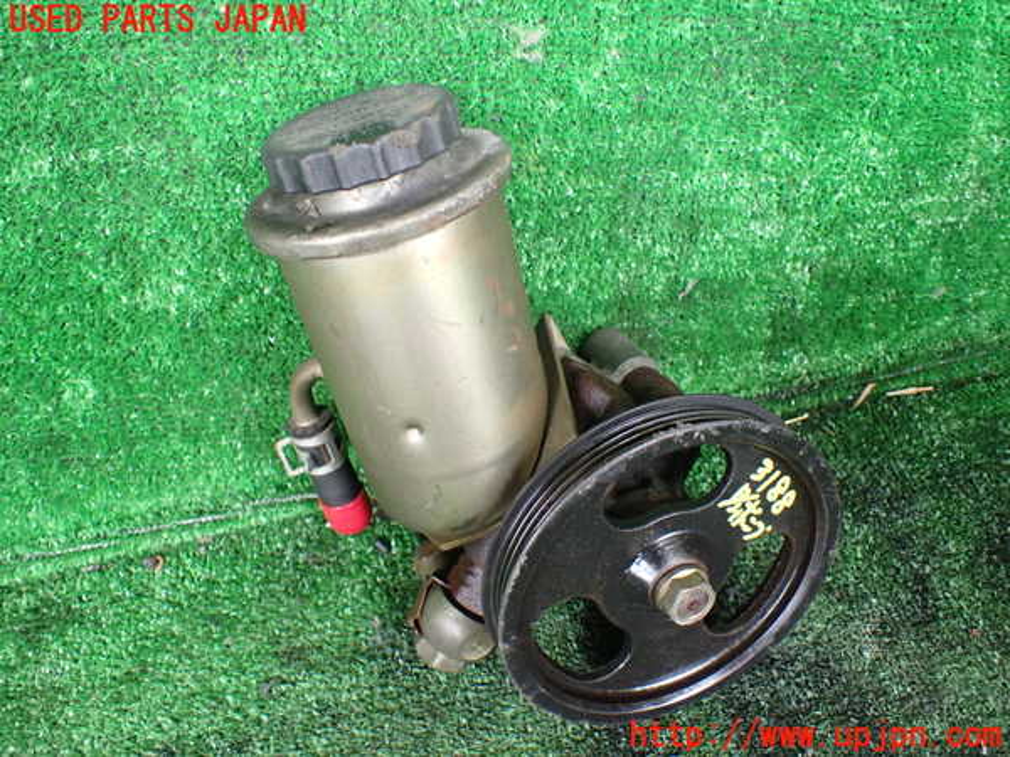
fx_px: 875
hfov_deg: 60.0
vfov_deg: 46.8
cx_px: 505
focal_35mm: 30
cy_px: 378
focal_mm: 5.4
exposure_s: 1/125
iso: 800
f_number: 2.3
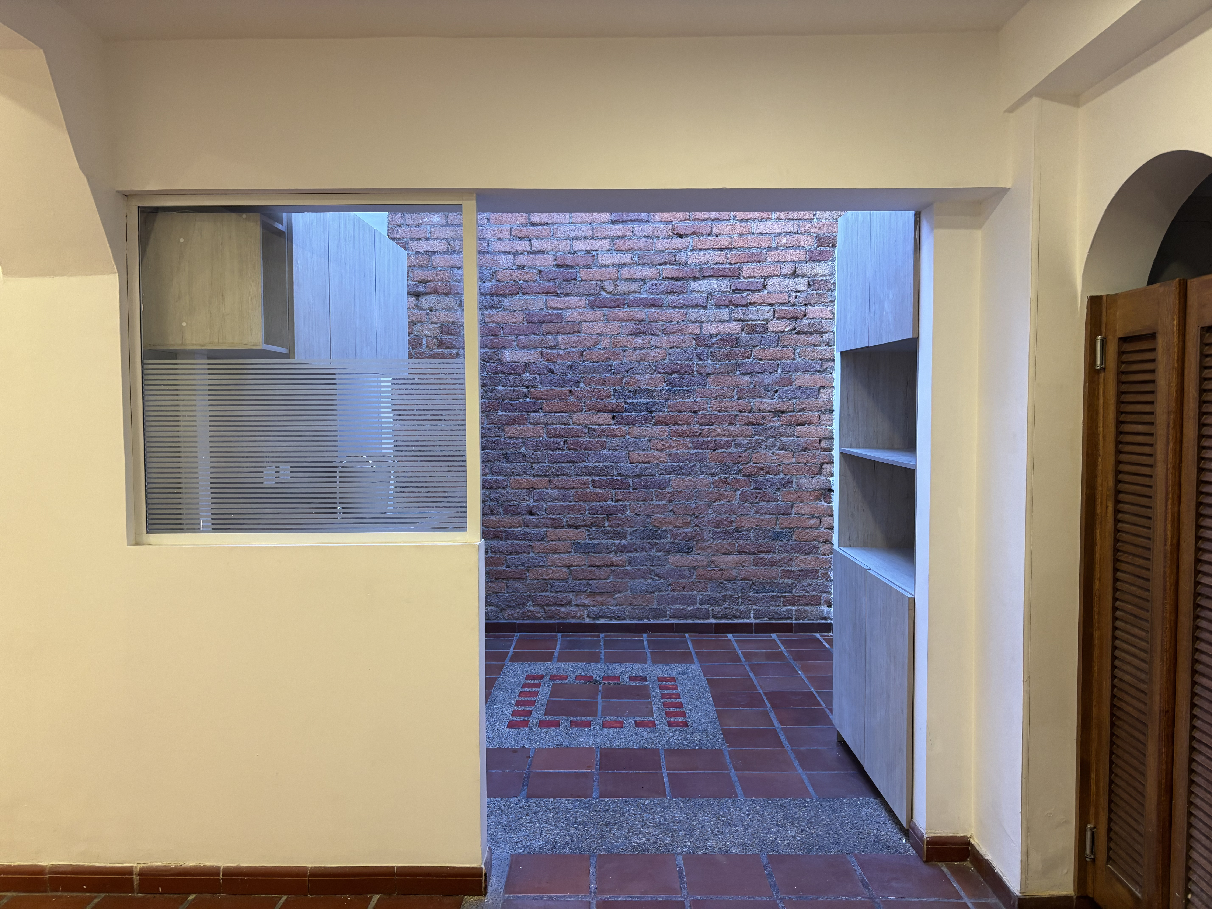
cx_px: 606
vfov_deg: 53.1
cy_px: 454
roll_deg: -0.1
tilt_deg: -1.4
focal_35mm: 26
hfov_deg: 67.3
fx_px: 910
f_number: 1.6
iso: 160
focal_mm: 5.96
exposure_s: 1/60
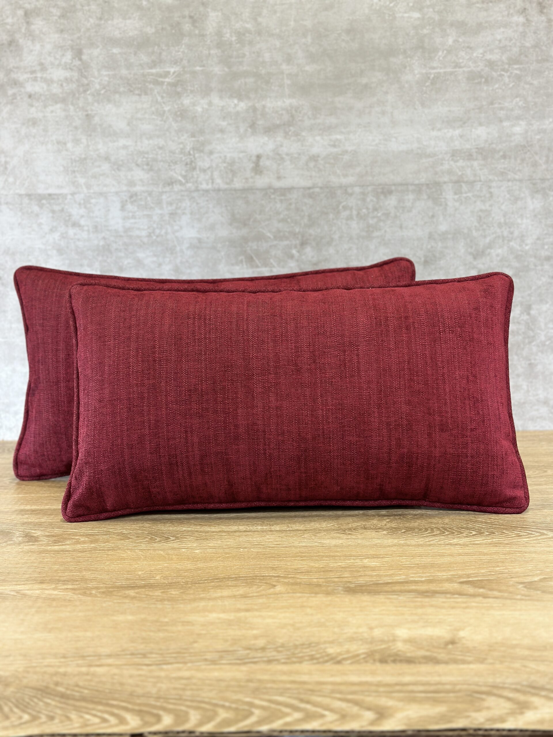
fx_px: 1022
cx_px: 276
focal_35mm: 48
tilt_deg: -10.6
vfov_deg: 39.7
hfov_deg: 30.3
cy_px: 368
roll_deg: +1.8
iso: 125
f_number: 1.78
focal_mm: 6.86
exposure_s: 1/120
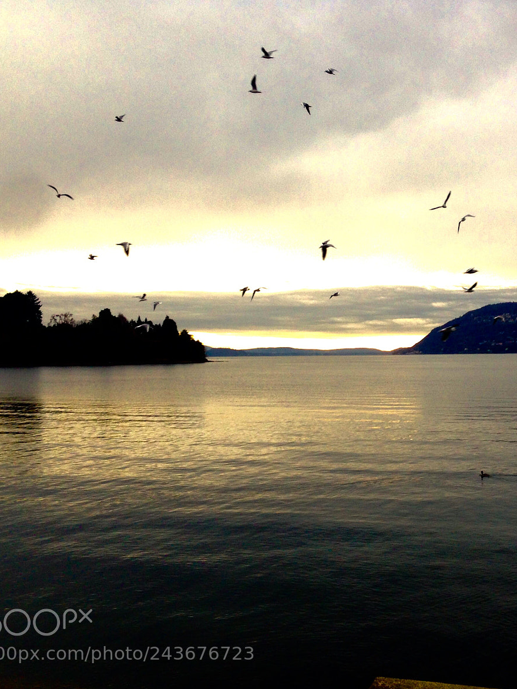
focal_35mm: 45
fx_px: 896
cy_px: 347
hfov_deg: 31.3
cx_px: 417
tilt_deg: +2.4
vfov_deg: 42.1
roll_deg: -1.6
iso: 50
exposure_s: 1/162
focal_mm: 4.12
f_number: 2.4
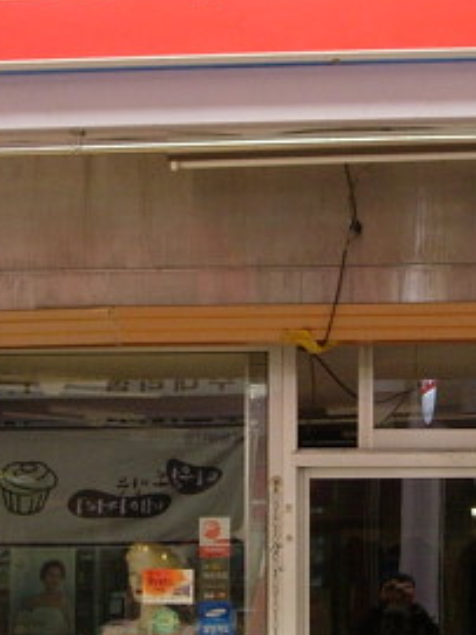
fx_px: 1963
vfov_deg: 18.4
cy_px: 362
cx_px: 298
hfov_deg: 13.8
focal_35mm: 107
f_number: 2.8
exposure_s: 1/32
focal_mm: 7.8
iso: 137
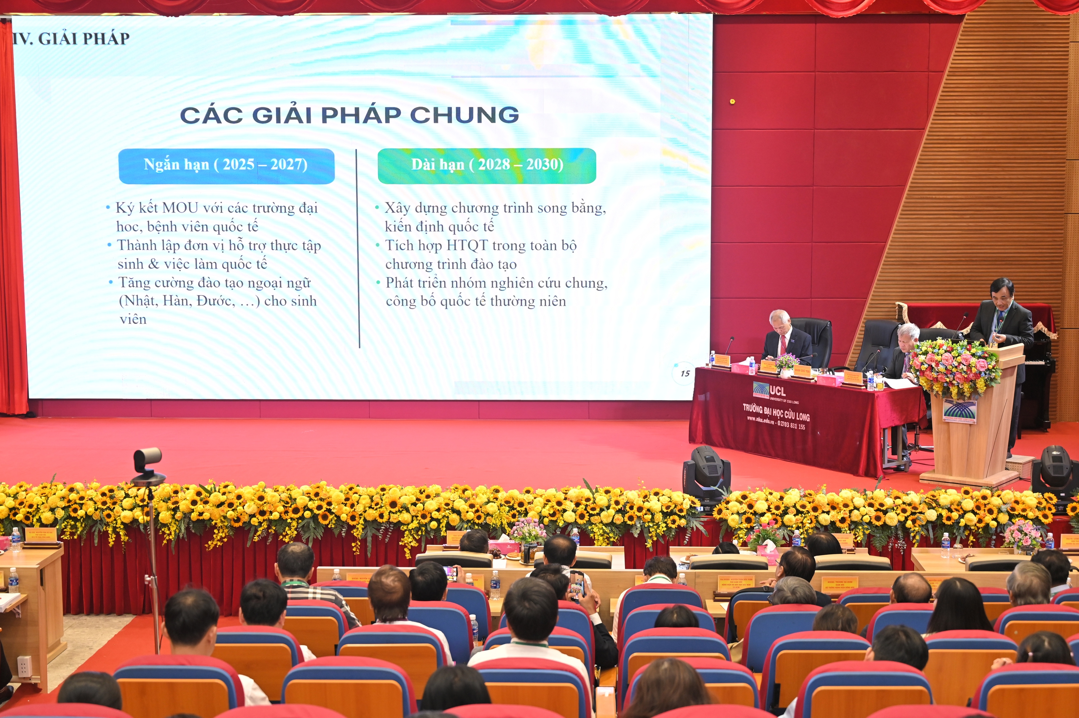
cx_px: 540
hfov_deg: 41.9
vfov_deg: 28.6
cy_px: 359
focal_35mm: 47
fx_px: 1408
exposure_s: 1/125
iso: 1250
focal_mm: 47
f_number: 4
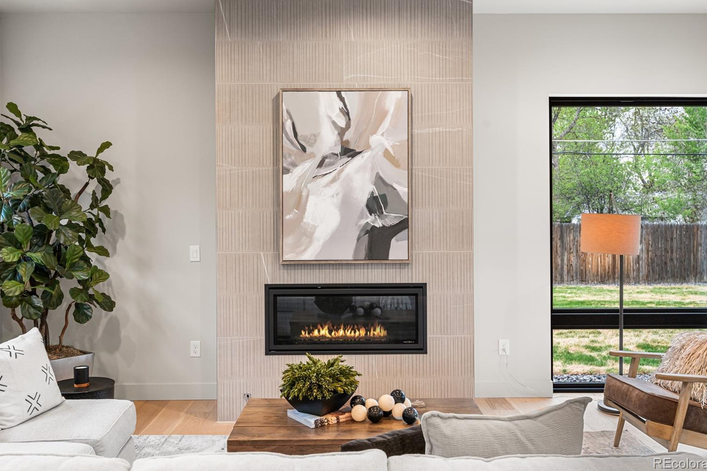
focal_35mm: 33
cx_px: 353
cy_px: 222
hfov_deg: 57.2
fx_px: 648
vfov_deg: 39.9
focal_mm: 31
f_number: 8
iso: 500
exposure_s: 1/10
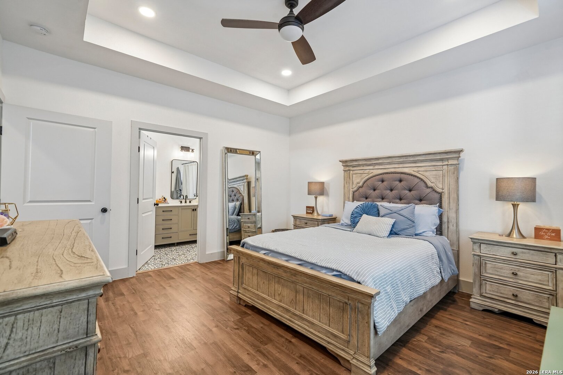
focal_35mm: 16
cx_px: 282
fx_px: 250
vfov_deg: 73.7
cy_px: 188
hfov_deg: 96.7
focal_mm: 16
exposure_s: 1/25
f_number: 8
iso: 800
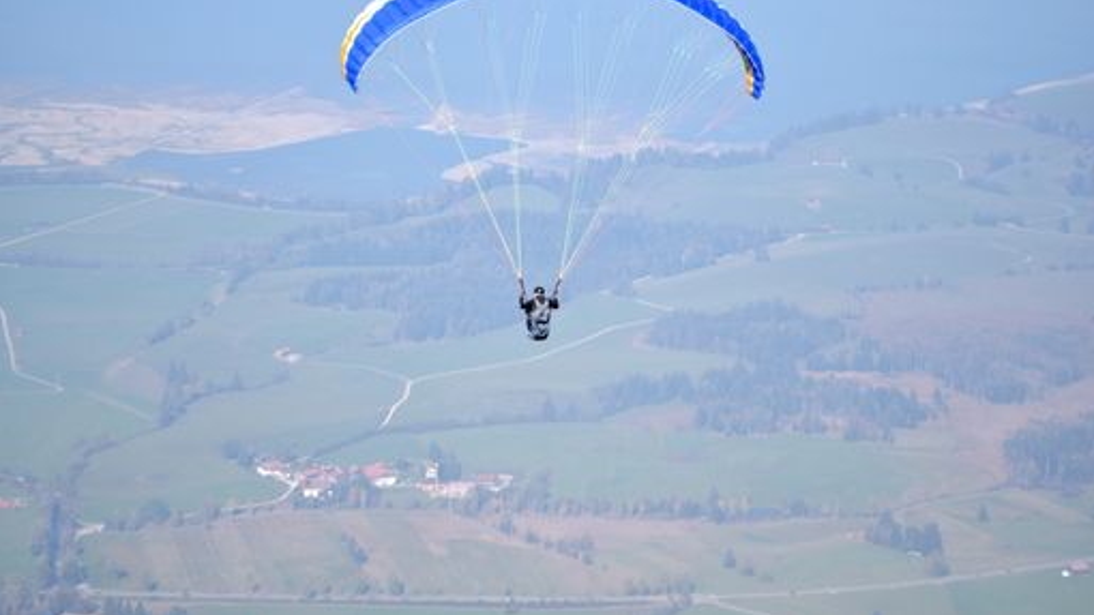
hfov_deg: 15.1
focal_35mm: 142
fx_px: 4120
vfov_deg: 8.5
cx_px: 547
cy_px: 256
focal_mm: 90
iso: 100
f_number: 3.2
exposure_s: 1/2500
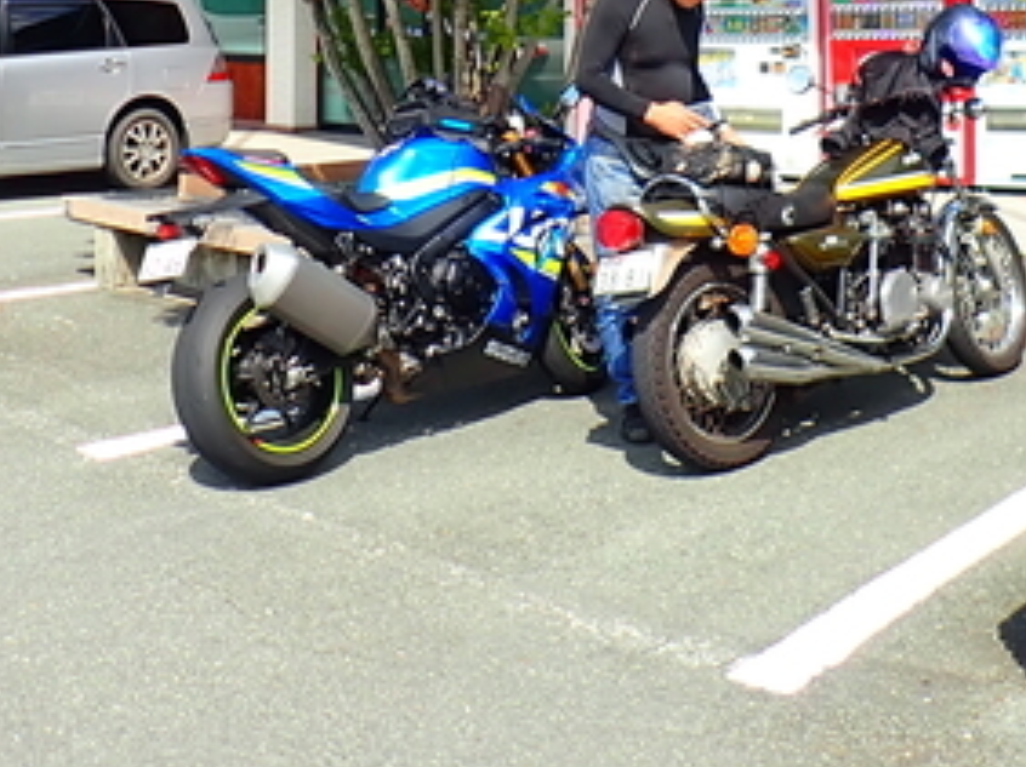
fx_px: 2103
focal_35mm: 71
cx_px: 386
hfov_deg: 27.3
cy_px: -229
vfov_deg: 19.1
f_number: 2
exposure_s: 1/1600
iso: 100
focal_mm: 4.5
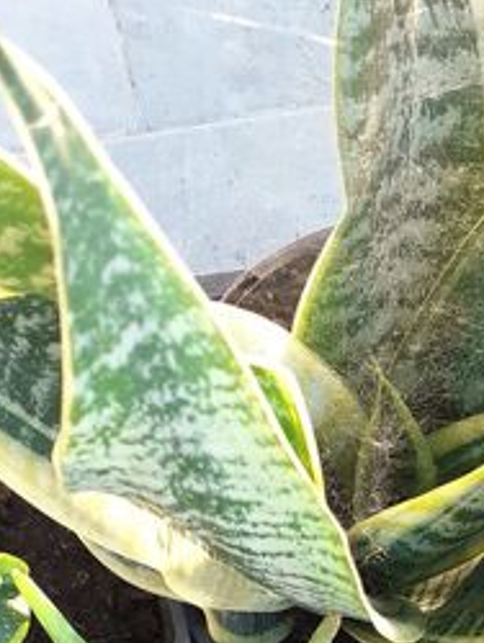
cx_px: 358
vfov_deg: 25.7
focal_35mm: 69
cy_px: 733
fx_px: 1284
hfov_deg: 21.2
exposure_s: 1/50
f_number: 1.9
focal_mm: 3.6
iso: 80
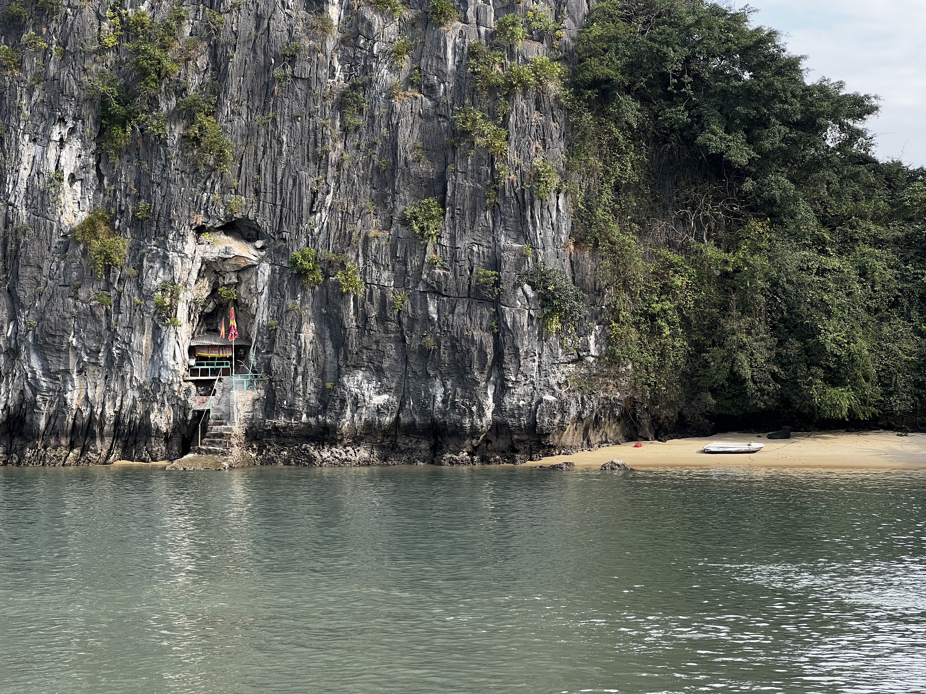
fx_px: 2060
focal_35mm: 77
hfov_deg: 25.3
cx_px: 463
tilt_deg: +0.7
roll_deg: +0.5
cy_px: 347
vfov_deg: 19.1
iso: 32
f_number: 2.8
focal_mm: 9
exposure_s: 1/112
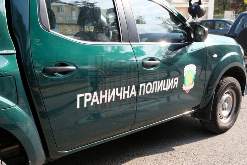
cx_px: 124
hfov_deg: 46.4
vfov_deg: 31.9
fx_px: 288
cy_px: 82
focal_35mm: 42
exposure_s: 1/400
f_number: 5
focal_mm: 28.2
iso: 400
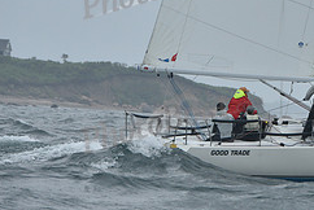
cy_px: 34
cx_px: 332
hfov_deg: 4.3
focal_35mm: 479
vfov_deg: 2.9
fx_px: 4183
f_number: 7.1
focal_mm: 200
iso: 320
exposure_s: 1/1000
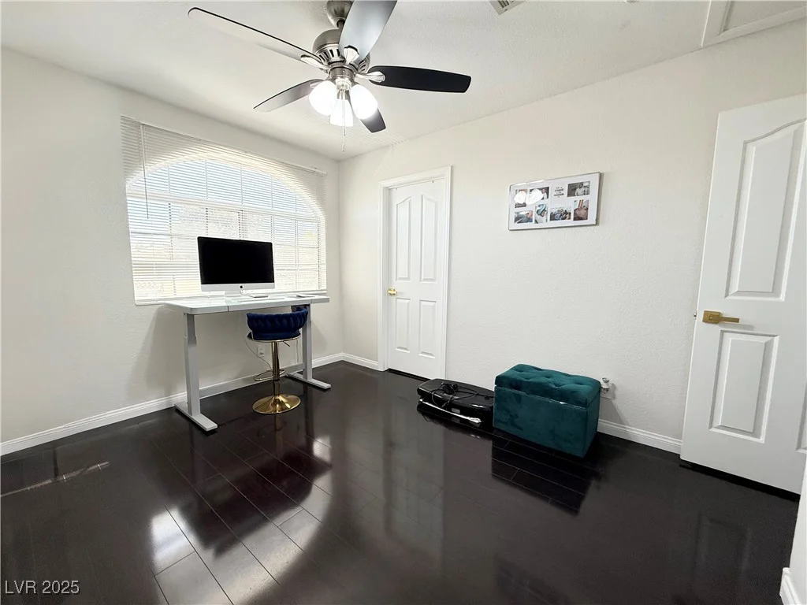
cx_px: 404
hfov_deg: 102.1
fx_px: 326
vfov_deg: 85.7
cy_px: 302
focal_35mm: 14
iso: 100
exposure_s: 1/120
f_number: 2.2
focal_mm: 2.22
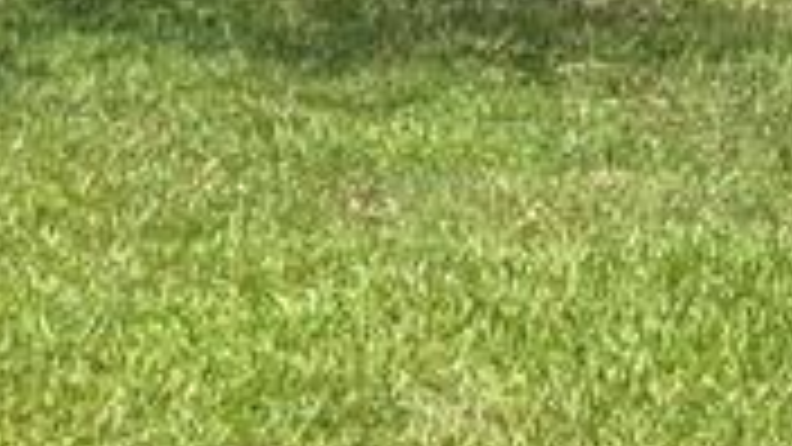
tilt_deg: +5.6
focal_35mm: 165
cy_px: -676
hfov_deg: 12.6
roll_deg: +0.0
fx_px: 3465
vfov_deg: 6.9
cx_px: 1022
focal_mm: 4.2
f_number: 1.6
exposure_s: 1/1642
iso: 32
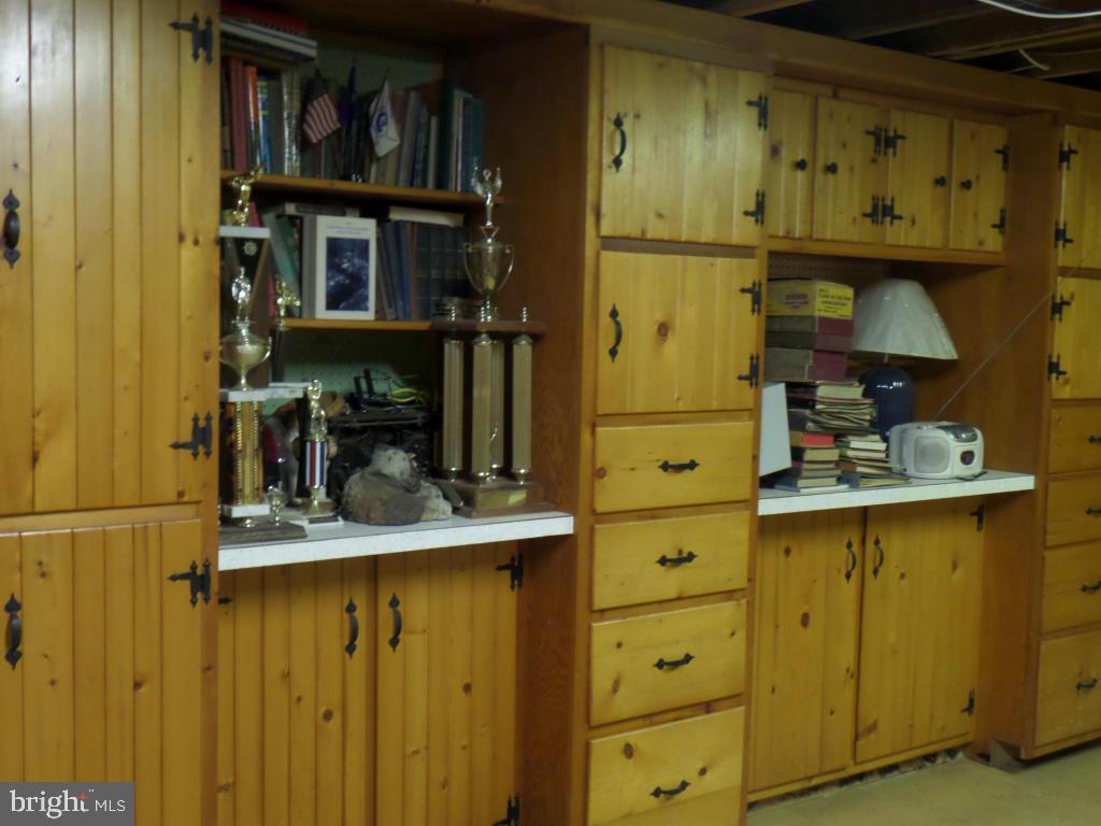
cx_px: 550
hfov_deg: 44.8
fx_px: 1336
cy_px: 413
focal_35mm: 42
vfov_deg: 34.3
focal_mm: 7.5
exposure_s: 1/10
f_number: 3.2
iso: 400
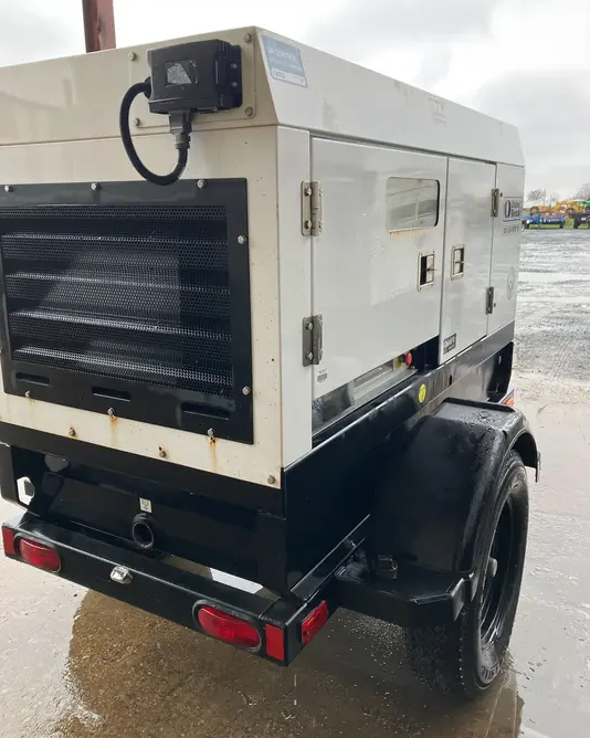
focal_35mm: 30
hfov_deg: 48.5
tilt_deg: -11.6
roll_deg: +0.8
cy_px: 354
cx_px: 291
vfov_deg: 58.8
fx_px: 655
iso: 80
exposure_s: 1/121
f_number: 1.8
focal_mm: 3.99
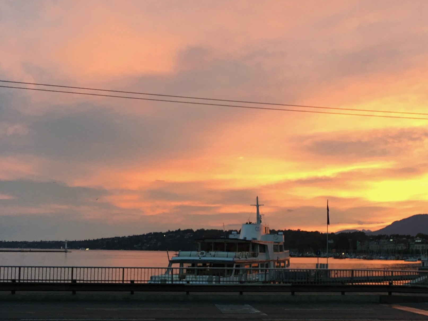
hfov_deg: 40.7
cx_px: 284
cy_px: 227
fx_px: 569
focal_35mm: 46
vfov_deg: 31.1
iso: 50
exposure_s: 1/33
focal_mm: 4.15
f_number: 2.2
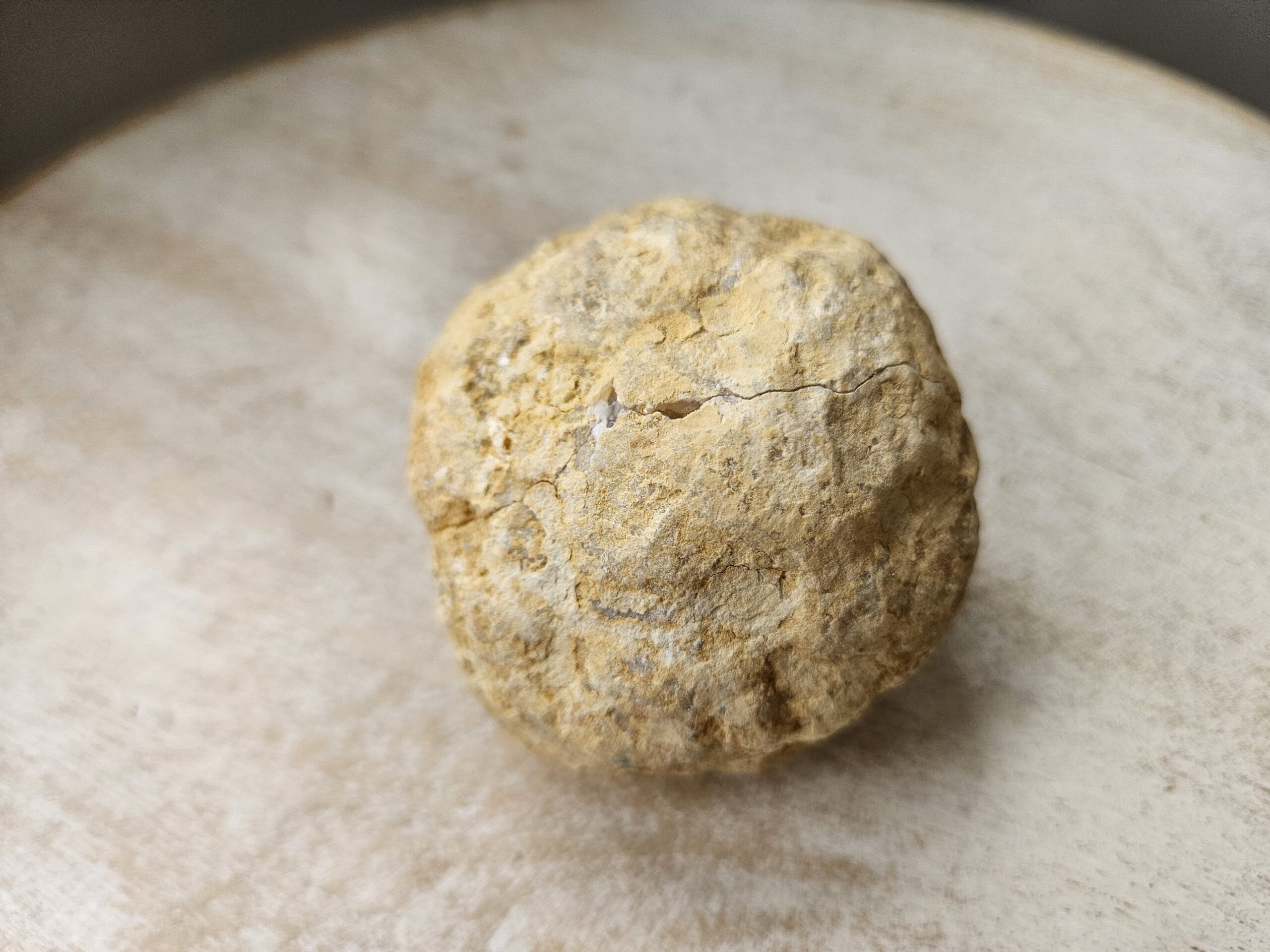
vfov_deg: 58.9
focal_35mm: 23
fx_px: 844
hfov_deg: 73.9
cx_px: 635
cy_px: 476
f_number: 1.8
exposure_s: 1/100
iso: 125
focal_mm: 5.4
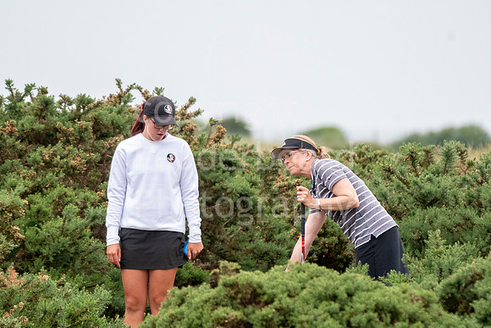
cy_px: 164
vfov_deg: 2.5
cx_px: 246
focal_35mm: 540
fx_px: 7366
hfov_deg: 3.8
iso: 1600
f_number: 5.6
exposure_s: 1/1000
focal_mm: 360
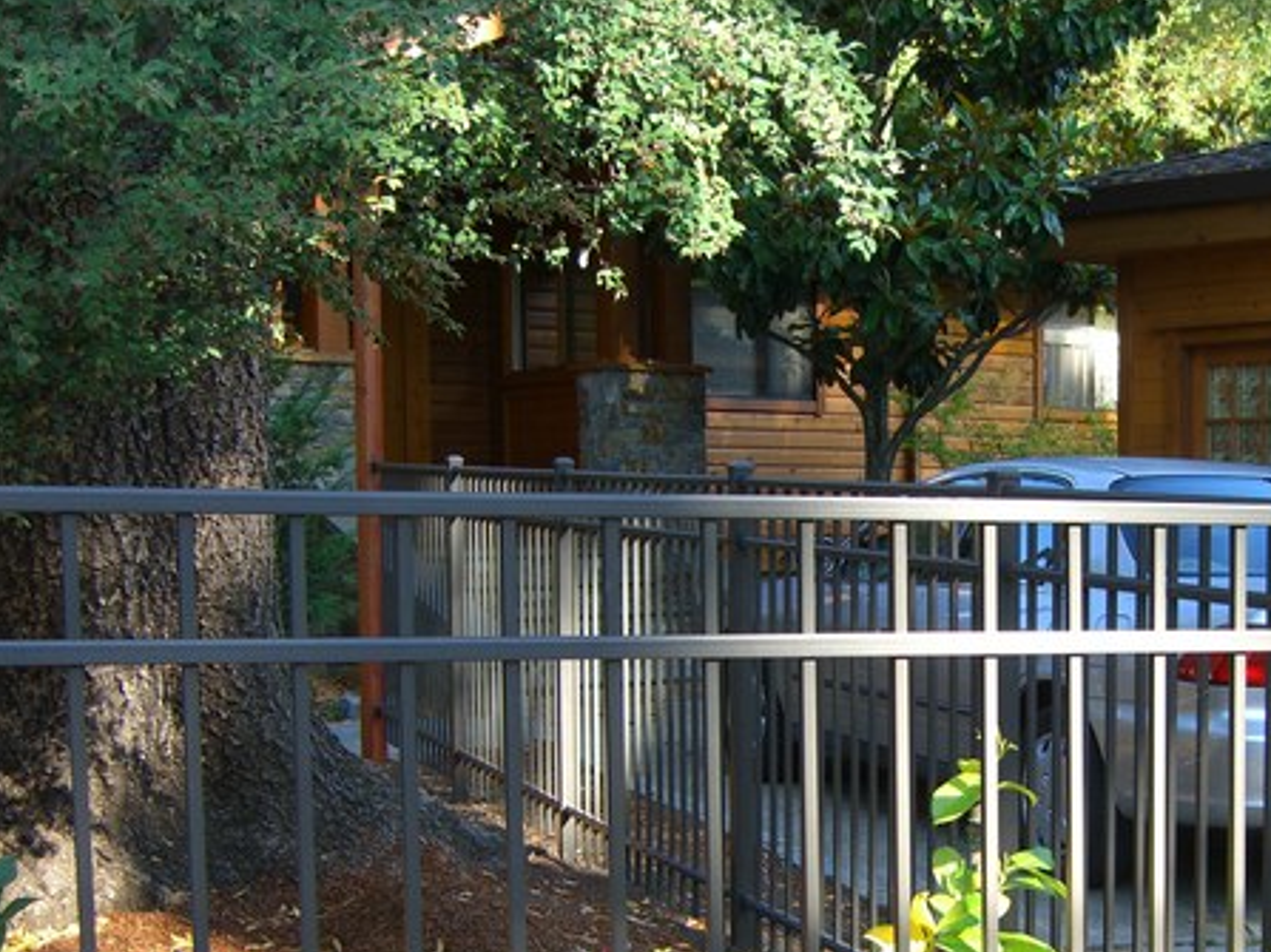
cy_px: 753
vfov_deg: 21.4
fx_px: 2496
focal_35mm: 68
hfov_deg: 28.2
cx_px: 938
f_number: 2.8
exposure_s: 1/125
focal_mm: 7.9
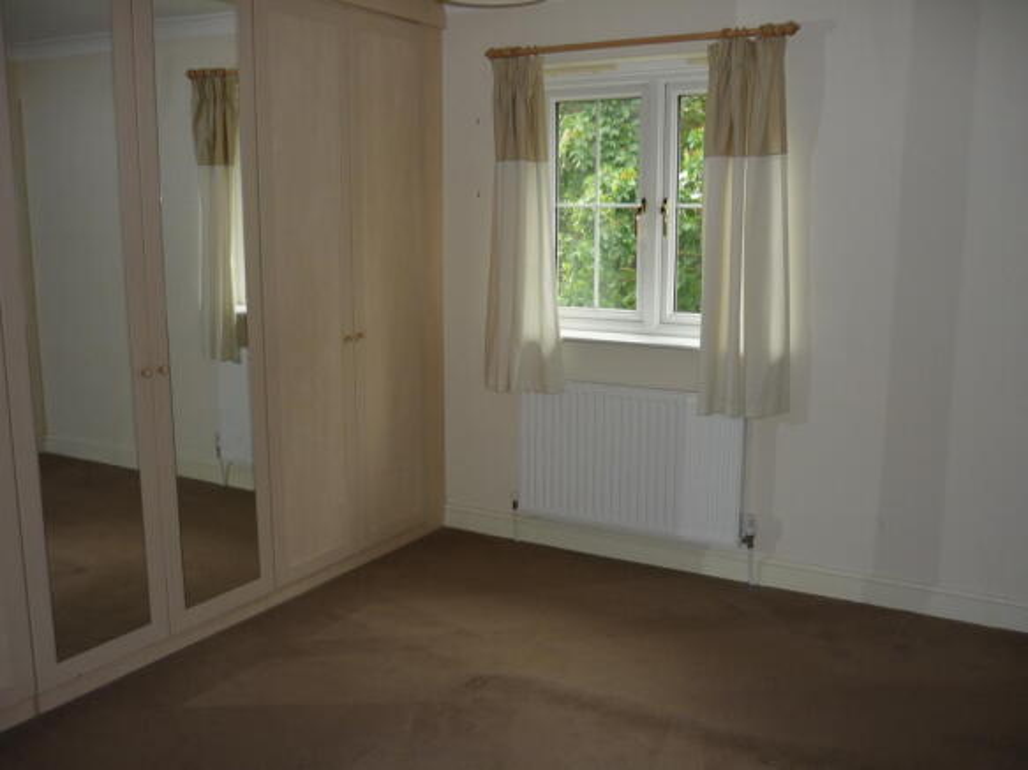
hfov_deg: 55.4
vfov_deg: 42.9
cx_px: 514
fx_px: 980
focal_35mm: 33
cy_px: 385
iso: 100
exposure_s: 1/30
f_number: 2.8
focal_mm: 5.5
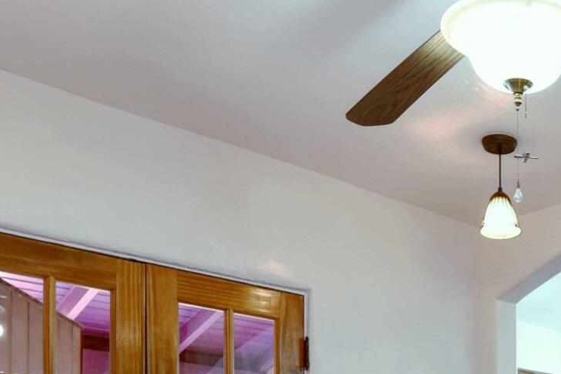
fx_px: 904
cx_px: 578
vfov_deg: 20.8
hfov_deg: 31.5
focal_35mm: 58
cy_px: 520
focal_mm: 14
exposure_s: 1/60
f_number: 4
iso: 720
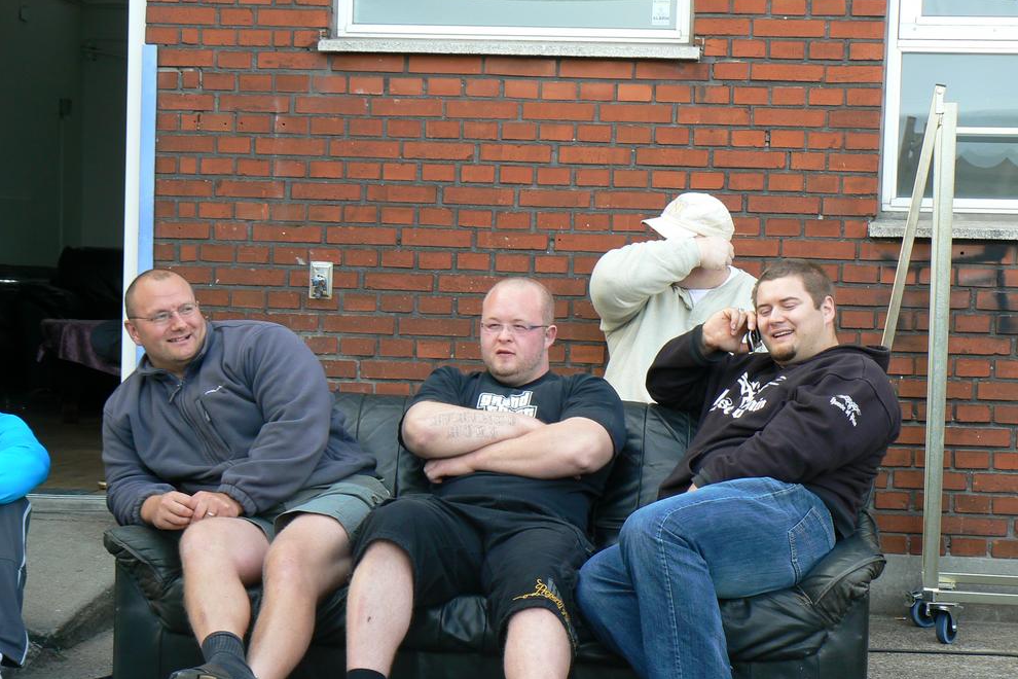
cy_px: 359
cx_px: 512
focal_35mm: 83
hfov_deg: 24.5
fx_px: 2347
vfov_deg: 16.5
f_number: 4
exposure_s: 1/60
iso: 80
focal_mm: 13.1
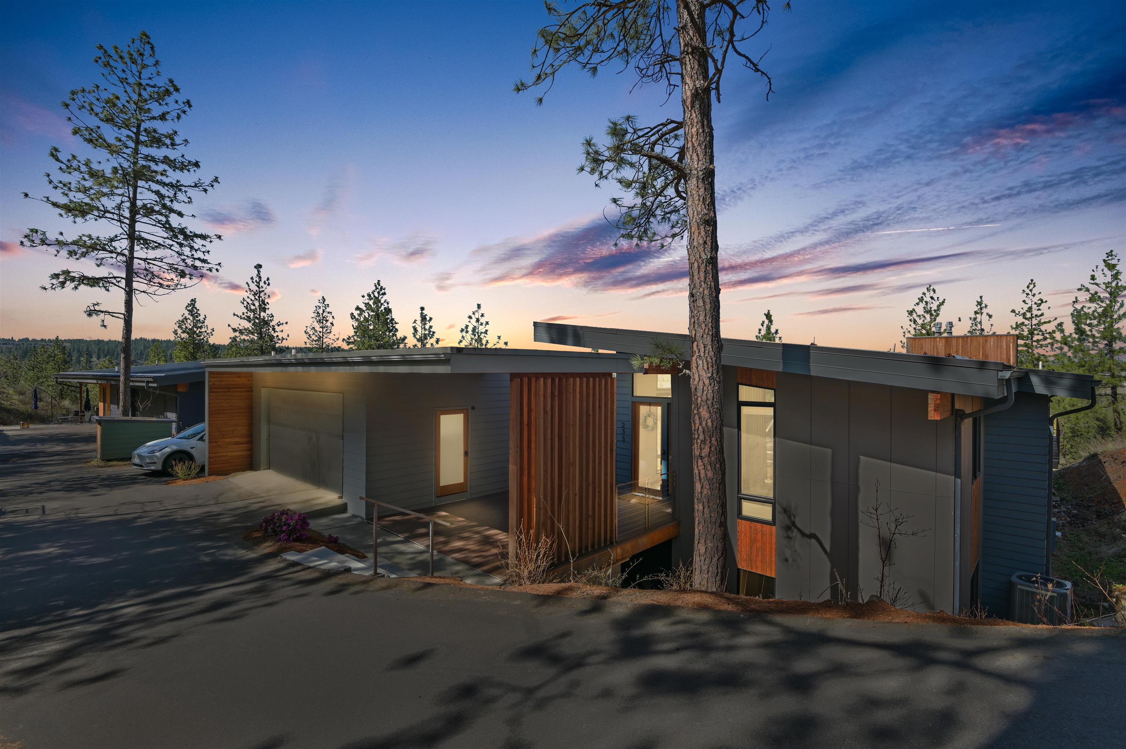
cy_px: 374
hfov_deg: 96.8
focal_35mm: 16
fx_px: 500
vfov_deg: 73.7
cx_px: 563
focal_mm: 16
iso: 100
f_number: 8
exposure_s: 1/200
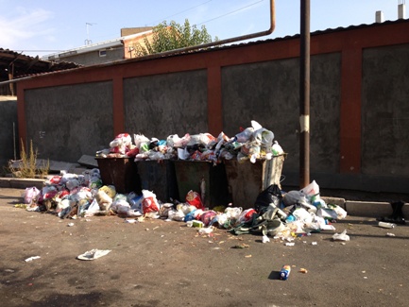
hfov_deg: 55.3
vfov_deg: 43.0
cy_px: 154
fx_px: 390
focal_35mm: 33
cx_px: 204
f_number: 2.4
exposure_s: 1/695
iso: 50
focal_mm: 4.13
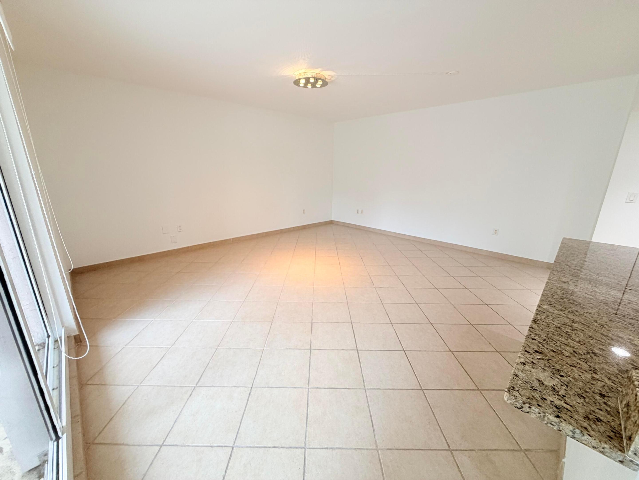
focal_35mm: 14
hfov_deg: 102.1
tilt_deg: -15.5
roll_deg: -0.1
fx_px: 258
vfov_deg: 85.7
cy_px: 240
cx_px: 320
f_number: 2.2
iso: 160
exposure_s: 1/60
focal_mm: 2.22
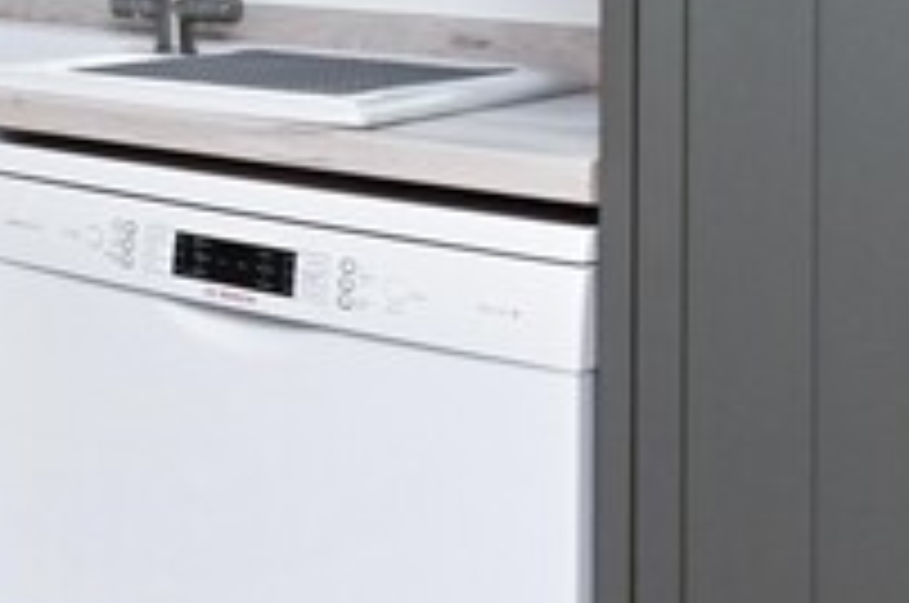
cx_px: -832
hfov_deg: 18.8
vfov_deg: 17.1
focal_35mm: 76
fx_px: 1916
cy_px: -115
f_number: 5.6
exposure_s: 1/80
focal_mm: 15
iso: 400
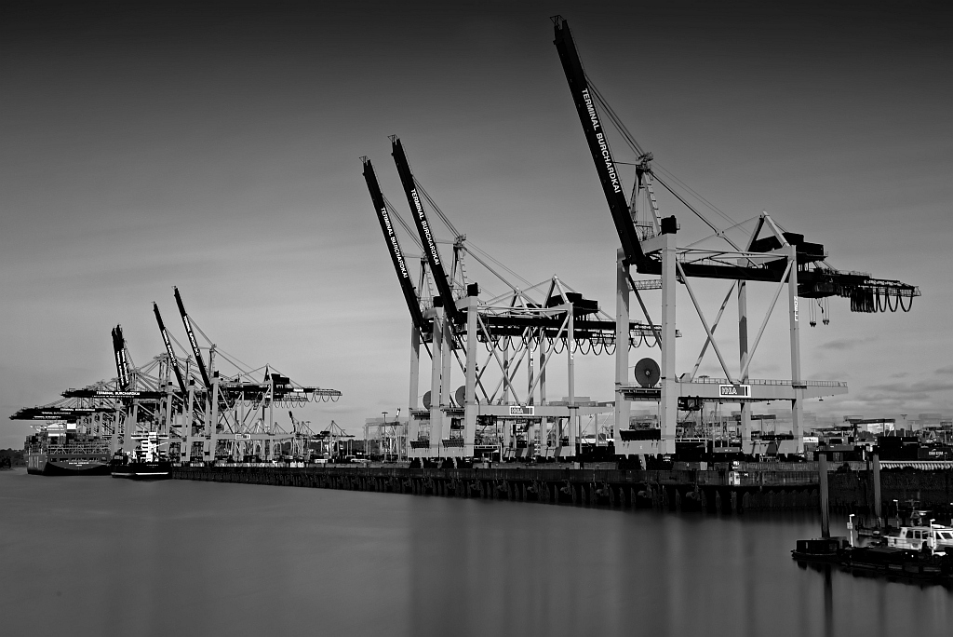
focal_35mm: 46
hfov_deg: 42.7
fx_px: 1218
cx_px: 476
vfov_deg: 29.3
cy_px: 318
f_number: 14
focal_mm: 46
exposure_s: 330
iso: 100
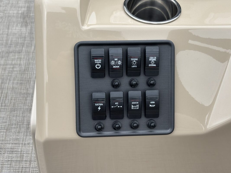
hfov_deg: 36.8
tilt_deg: -45.9
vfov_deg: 28.0
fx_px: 347
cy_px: 86
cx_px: 116
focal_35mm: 52
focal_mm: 5.96
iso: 32
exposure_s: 1/622
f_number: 1.6
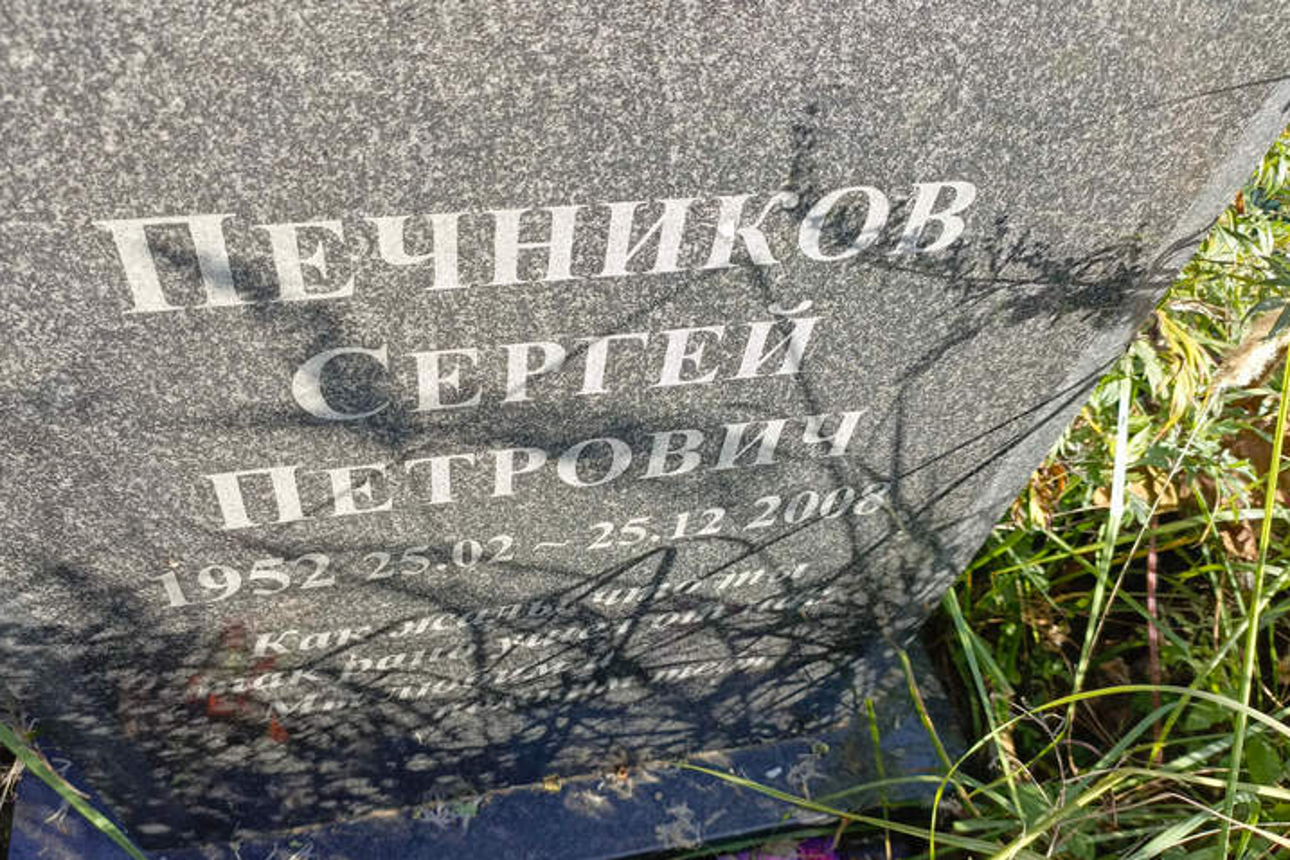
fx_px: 1039
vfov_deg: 45.0
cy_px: 437
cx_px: 617
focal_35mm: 29
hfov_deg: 63.6
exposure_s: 1/205
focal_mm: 4.76
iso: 112
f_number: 1.69
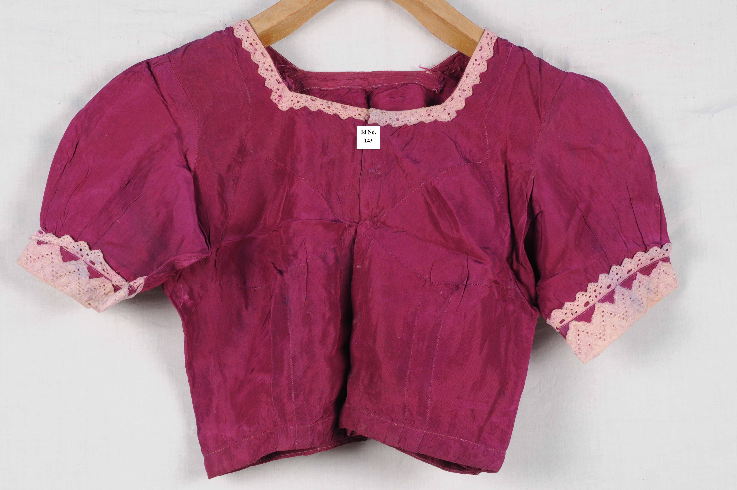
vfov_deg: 12.1
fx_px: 2300
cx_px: 368
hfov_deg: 18.2
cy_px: 245
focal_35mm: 112
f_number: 16
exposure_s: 1/4
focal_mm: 75
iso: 400
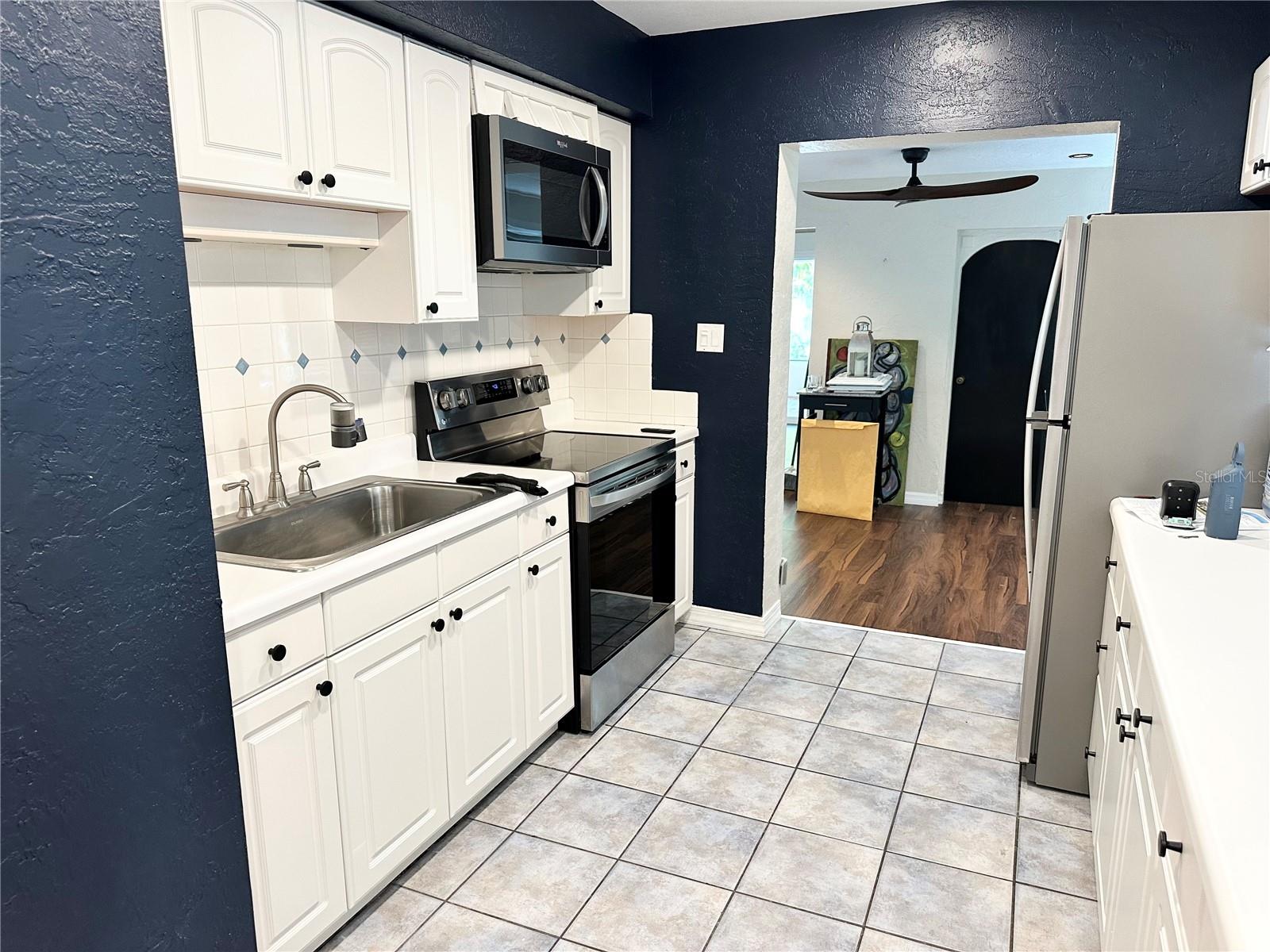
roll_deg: -0.2
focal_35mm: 24
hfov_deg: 71.6
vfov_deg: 56.8
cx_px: 635
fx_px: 881
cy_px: 476
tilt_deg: -11.3
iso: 200
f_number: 1.78
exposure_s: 1/60
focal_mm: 6.86
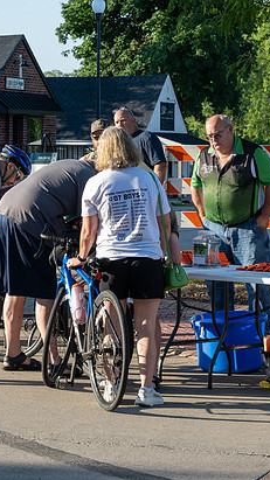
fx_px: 1770
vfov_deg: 15.5
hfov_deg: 8.7
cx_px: 105
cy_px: 220
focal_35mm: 139
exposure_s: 1/200
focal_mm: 70
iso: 200
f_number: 8
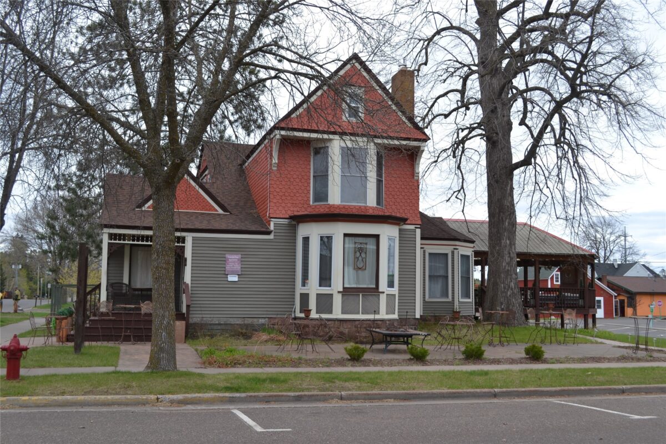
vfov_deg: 36.9
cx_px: 333
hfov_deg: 53.1
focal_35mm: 36
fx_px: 666
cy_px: 222
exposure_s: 1/160
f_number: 6.3
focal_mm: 24
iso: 100
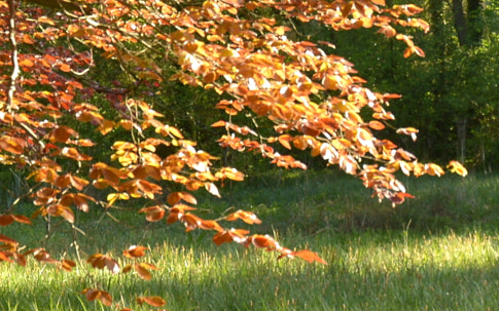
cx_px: 412
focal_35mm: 142
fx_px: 1931
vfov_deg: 9.2
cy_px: -6
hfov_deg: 14.6
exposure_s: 1/160
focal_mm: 22
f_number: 8
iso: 220
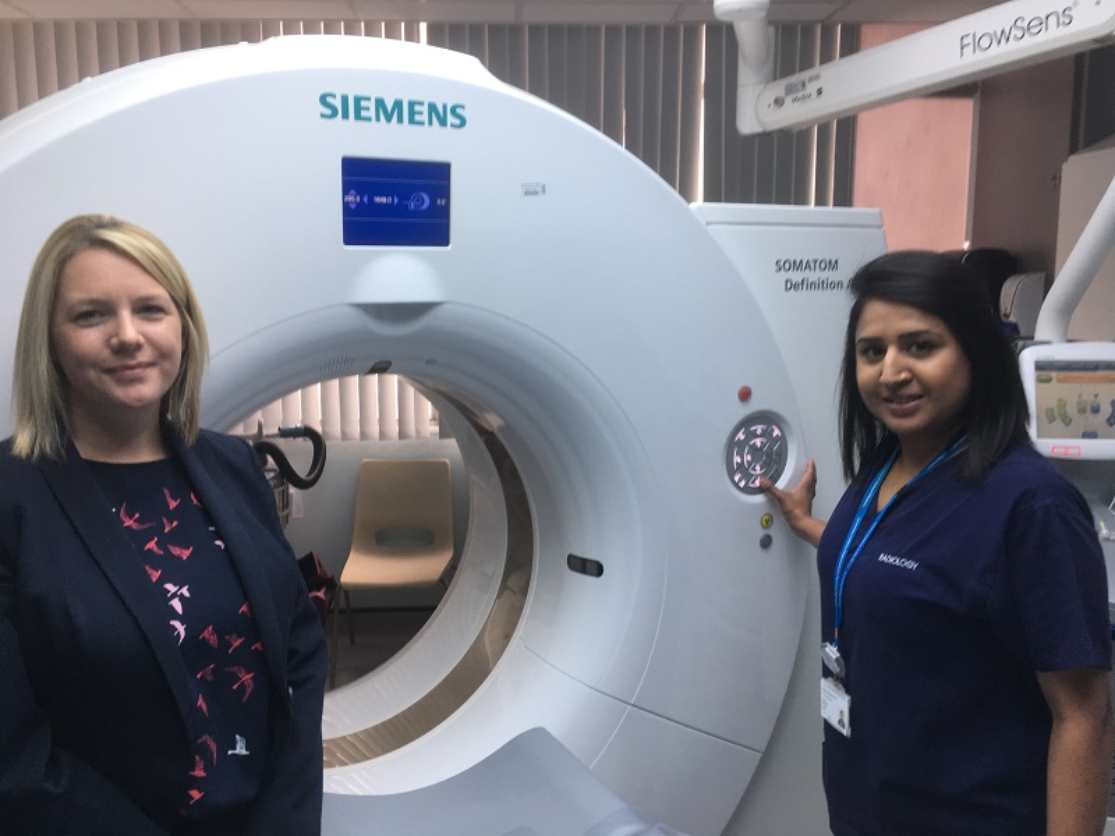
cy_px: 418
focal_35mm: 29
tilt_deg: -9.8
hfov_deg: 61.7
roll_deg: +0.1
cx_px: 558
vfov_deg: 48.2
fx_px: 934
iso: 40
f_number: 2.2
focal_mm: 4.15
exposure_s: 1/33
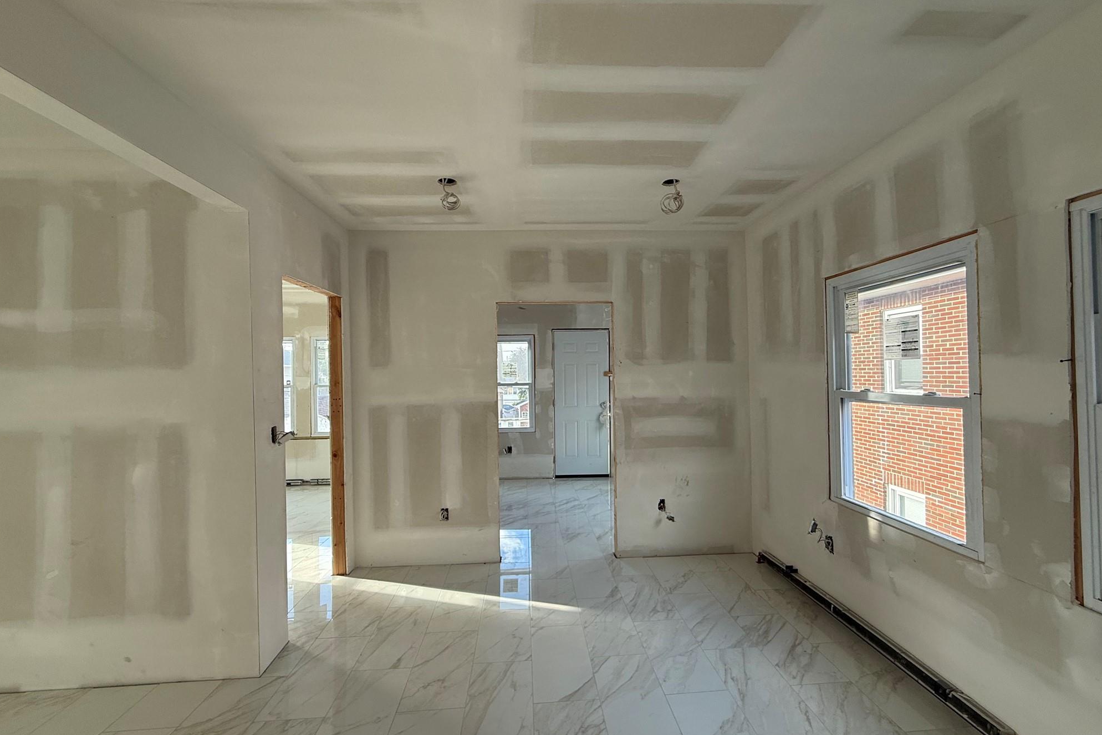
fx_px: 459
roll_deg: +0.8
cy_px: 369
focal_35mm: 15
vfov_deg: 77.3
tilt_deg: -0.2
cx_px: 559
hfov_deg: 100.4
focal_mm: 2.22
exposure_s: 1/99
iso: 80
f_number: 2.2
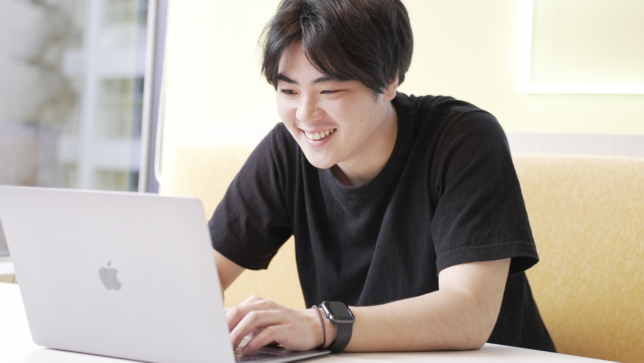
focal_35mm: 65
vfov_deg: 18.5
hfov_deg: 32.4
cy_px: 126
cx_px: 326
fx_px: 1110
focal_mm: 50
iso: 800
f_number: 2.8
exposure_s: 1/320
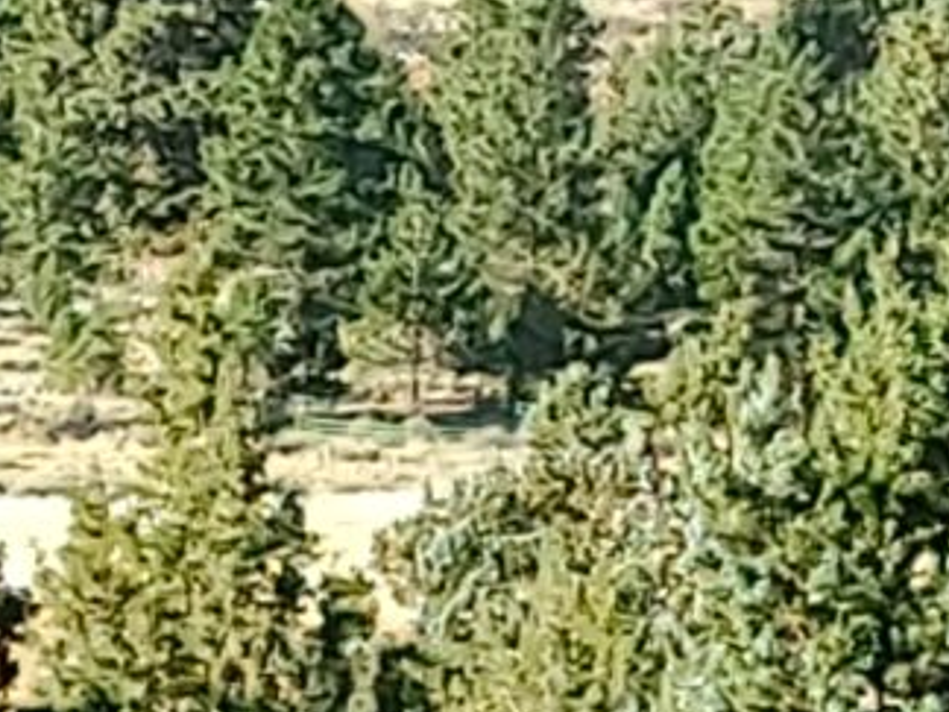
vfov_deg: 3.5
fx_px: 11268
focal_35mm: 411
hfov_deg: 4.8
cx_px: -729
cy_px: 2514
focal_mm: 5.58
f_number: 1.8
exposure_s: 1/606
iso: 50
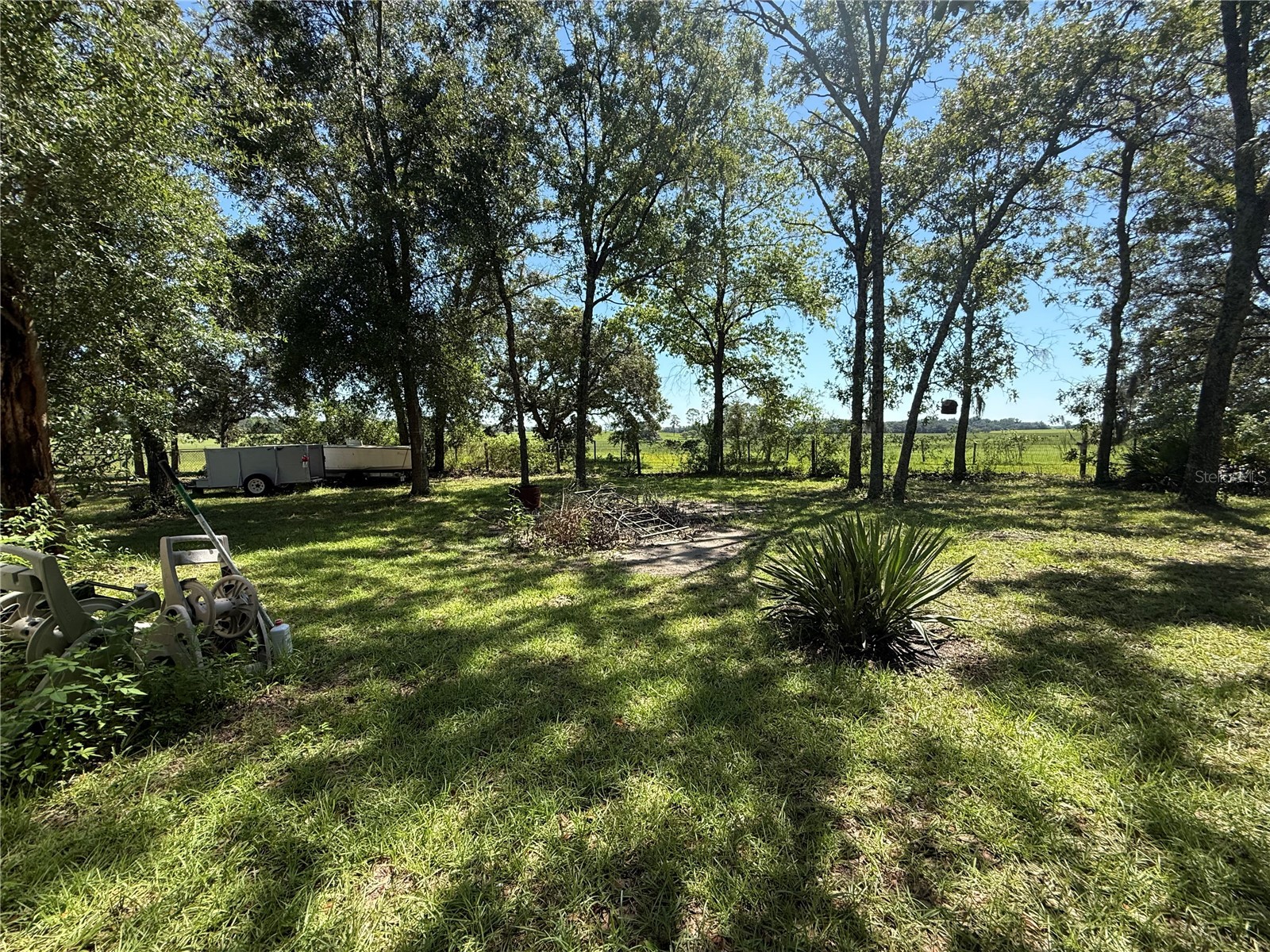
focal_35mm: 14
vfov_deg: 85.7
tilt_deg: -5.9
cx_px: 635
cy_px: 476
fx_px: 514
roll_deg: +0.5
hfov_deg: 102.1
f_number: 2.2
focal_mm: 2.22
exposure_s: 1/1050
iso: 64
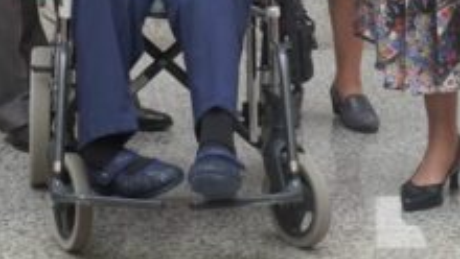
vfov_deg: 7.4
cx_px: 128
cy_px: -192
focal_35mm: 161
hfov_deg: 13.3
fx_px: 1965
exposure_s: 1/160
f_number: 4
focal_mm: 44
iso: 250
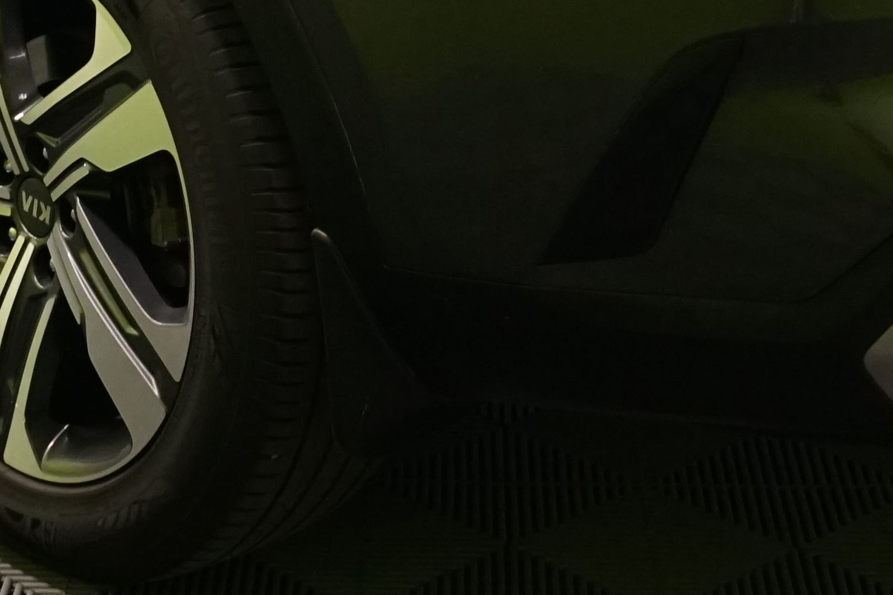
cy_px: -298
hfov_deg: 17.3
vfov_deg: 11.2
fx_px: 2927
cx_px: 289
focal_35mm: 118
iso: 2000
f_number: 6.3
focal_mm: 29
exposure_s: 1/30
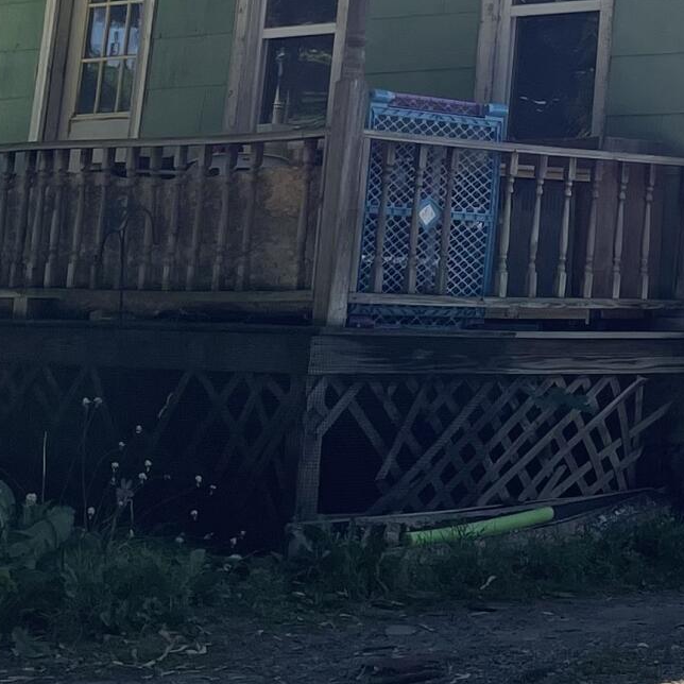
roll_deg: -1.5
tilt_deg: +11.3
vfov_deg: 15.8
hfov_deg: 15.0
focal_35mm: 107
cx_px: 1041
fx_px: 2392
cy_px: -67
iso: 32
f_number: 1.6
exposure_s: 1/2747
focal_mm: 4.2
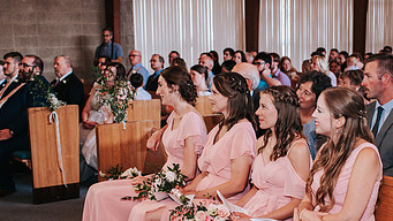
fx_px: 667
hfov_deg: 32.6
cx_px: 257
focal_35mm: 64
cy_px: 177
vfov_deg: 18.7
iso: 1000
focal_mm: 35
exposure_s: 1/125
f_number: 3.2
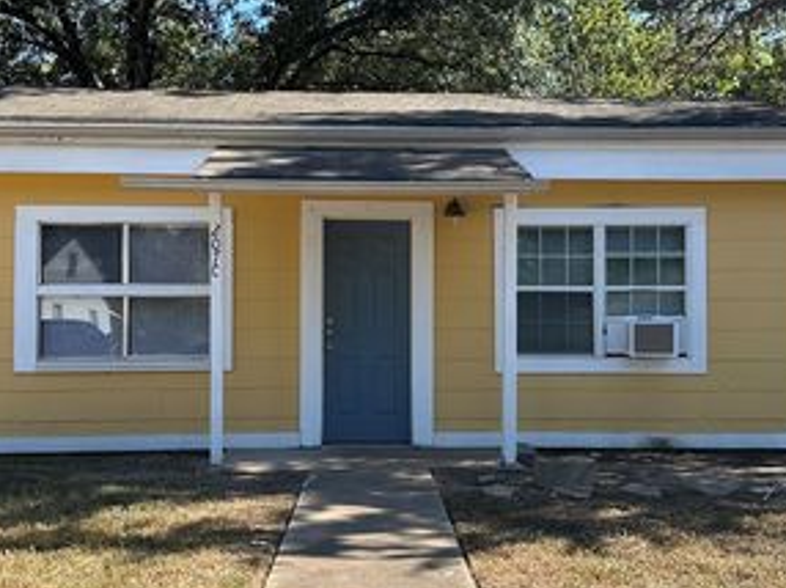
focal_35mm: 42
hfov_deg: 44.8
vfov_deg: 34.3
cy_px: 315
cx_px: 393
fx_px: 953
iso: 80
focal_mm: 6.86
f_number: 1.78
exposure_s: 1/1473
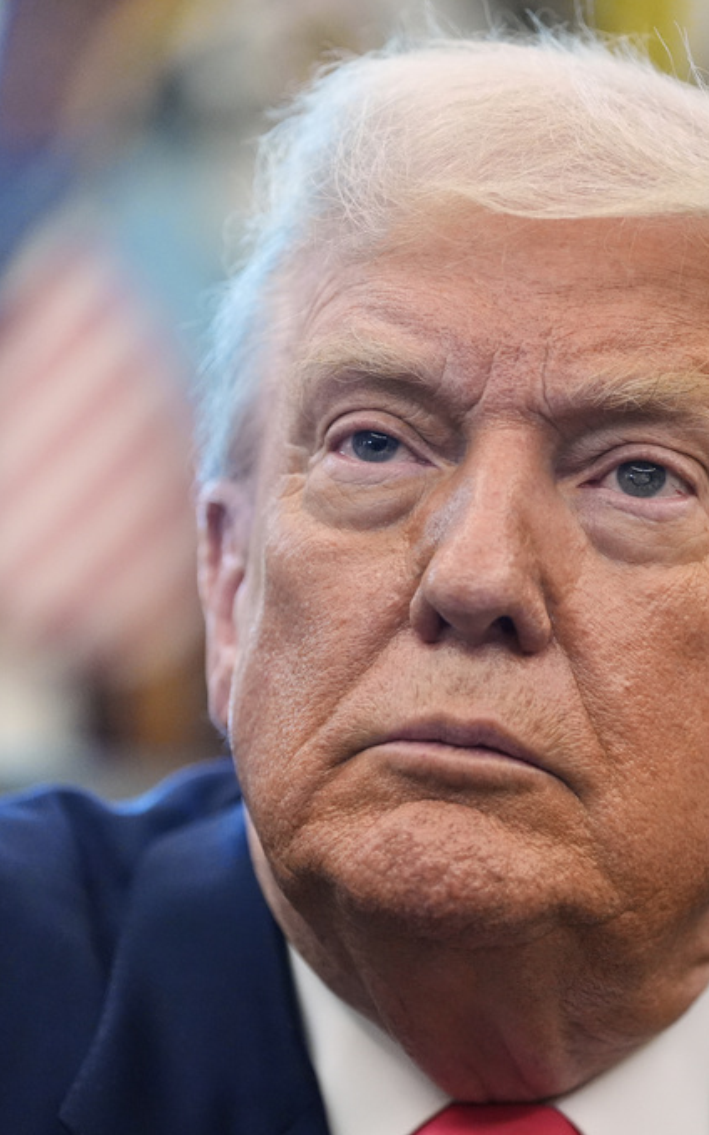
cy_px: 569
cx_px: 610
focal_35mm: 263
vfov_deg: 8.0
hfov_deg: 5.0
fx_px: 8136
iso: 3200
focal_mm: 171
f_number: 3.2
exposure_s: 1/320
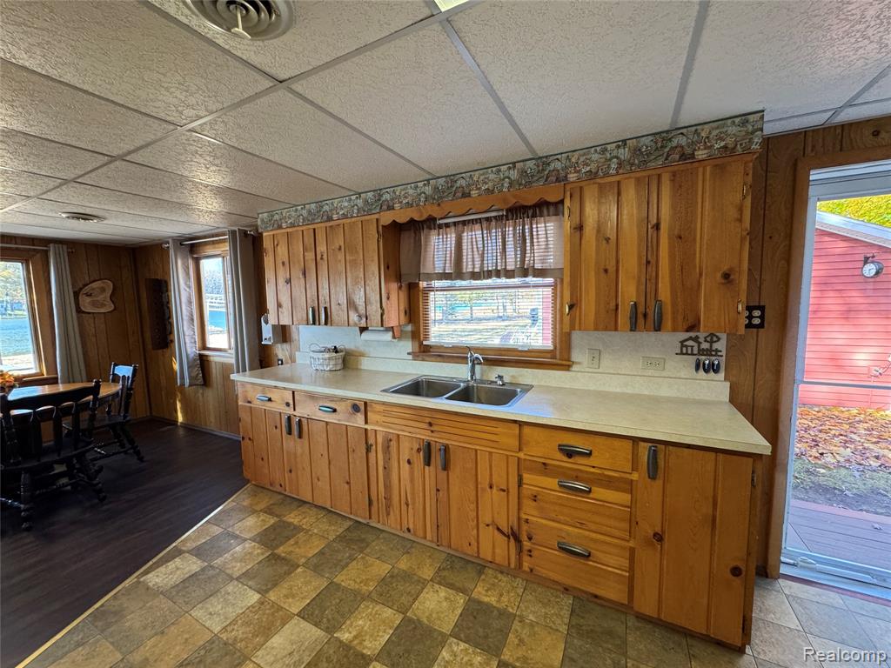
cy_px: 334
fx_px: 360
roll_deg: +0.7
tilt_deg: -5.9
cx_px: 446
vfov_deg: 85.7
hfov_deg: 102.1
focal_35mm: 14
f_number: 2.2
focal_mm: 2.22
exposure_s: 1/120
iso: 320
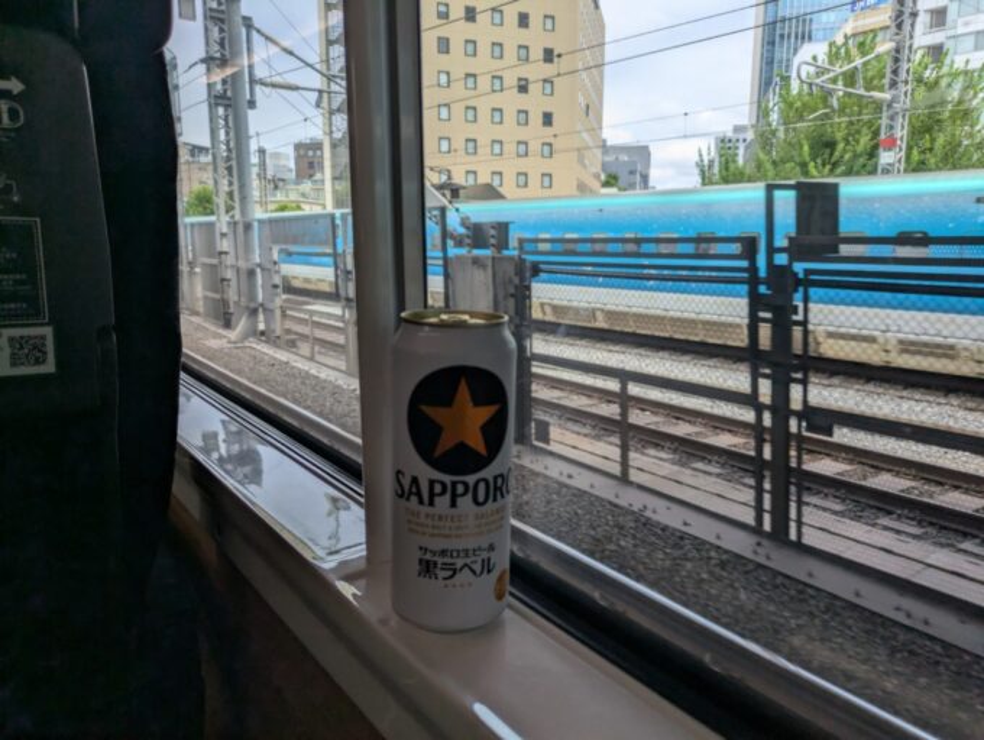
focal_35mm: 25
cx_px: 492
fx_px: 711
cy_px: 370
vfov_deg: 54.9
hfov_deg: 69.4
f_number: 1.89
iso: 34
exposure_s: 1/602
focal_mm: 5.43
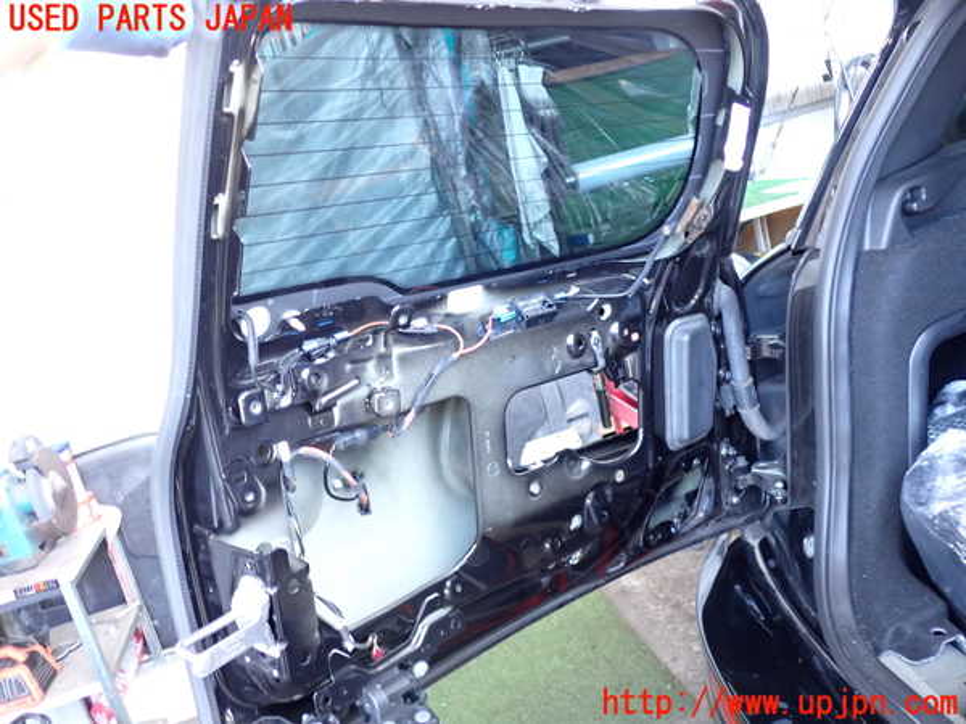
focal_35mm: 30
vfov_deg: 46.8
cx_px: 483
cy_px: 362
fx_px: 837
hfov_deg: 60.0
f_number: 2.3
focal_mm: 5.4
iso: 400
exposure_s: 1/30
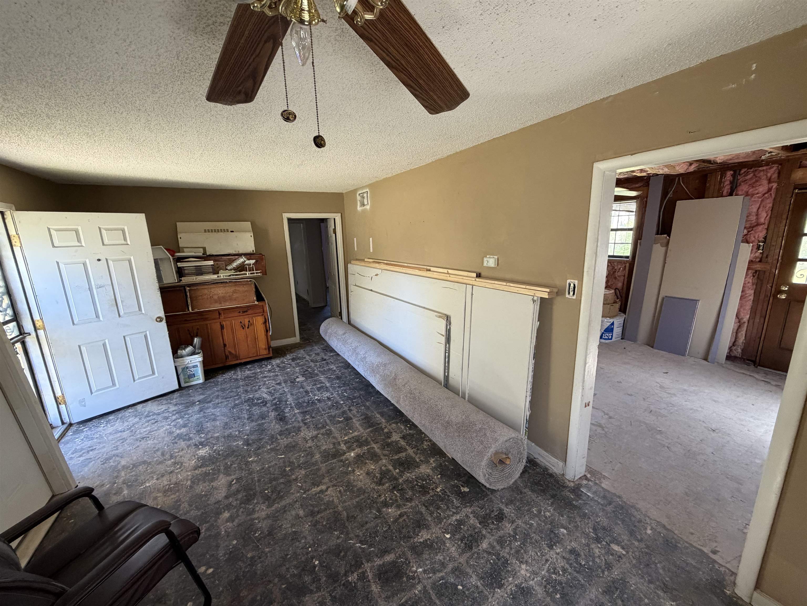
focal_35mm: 14
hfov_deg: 102.1
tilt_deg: -12.9
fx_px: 326
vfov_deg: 85.7
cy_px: 303
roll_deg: +2.5
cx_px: 404
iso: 320
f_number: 2.2
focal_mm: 2.22
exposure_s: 1/87
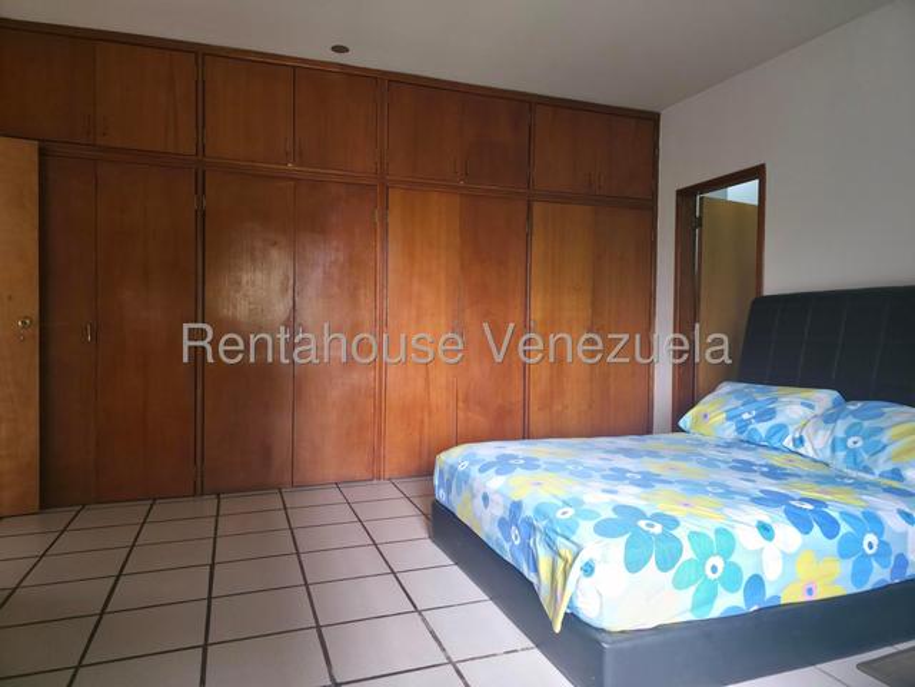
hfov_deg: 73.9
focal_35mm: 23
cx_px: 458
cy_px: 344
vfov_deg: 58.9
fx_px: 608
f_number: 1.7
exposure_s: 1/60
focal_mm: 6.3
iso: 250
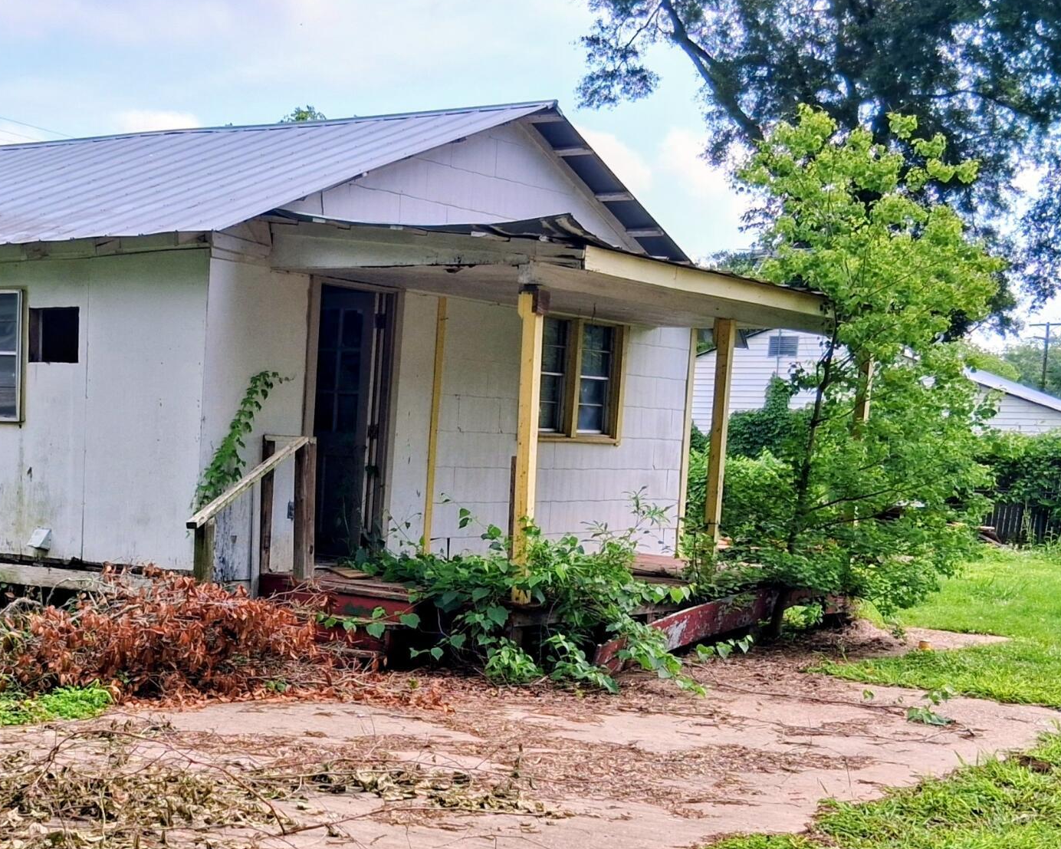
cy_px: 695
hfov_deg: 33.5
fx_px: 1727
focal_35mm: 55
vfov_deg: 27.0
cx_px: 281
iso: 25
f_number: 1.8
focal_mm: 3.98
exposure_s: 1/448
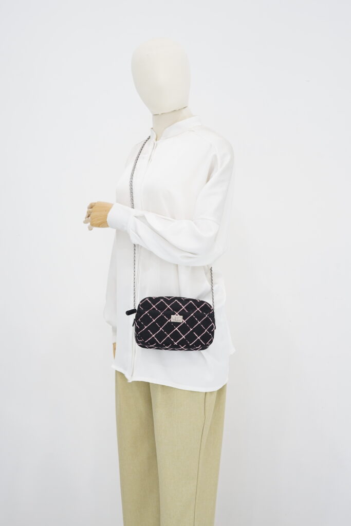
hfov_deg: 27.0
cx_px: 176
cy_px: 263
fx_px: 731
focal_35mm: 50
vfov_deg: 39.6
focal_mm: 50
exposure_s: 1/5
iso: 400
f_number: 6.3
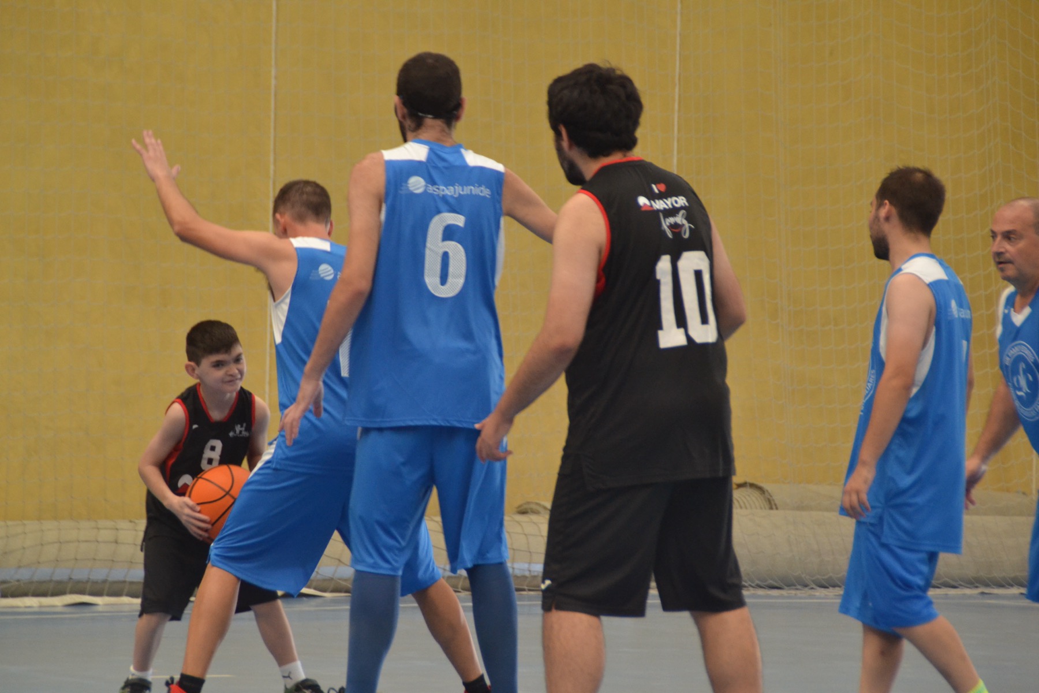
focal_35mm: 202
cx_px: 520
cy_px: 346
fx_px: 5844
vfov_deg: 6.8
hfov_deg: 10.2
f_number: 6
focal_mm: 135
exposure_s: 1/125
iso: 1400
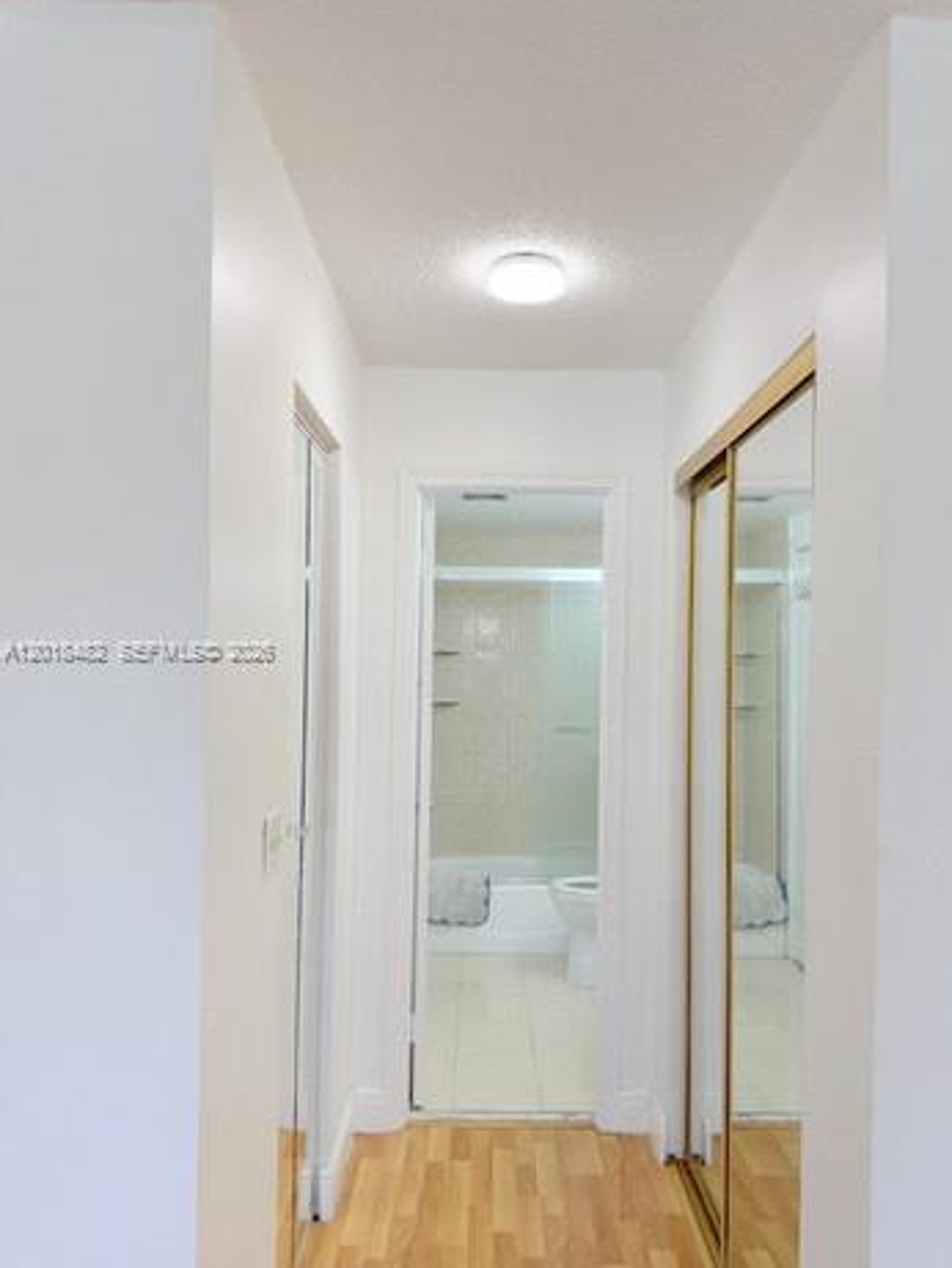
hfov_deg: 54.9
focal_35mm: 25
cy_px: 652
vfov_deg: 69.4
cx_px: 493
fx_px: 916
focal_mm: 6.76
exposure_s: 1/226
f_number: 1.78
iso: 200
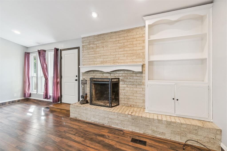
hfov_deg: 100.4
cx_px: 114
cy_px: 76
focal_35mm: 15
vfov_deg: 77.3
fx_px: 95
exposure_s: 1/25
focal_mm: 10
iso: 200
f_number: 6.3
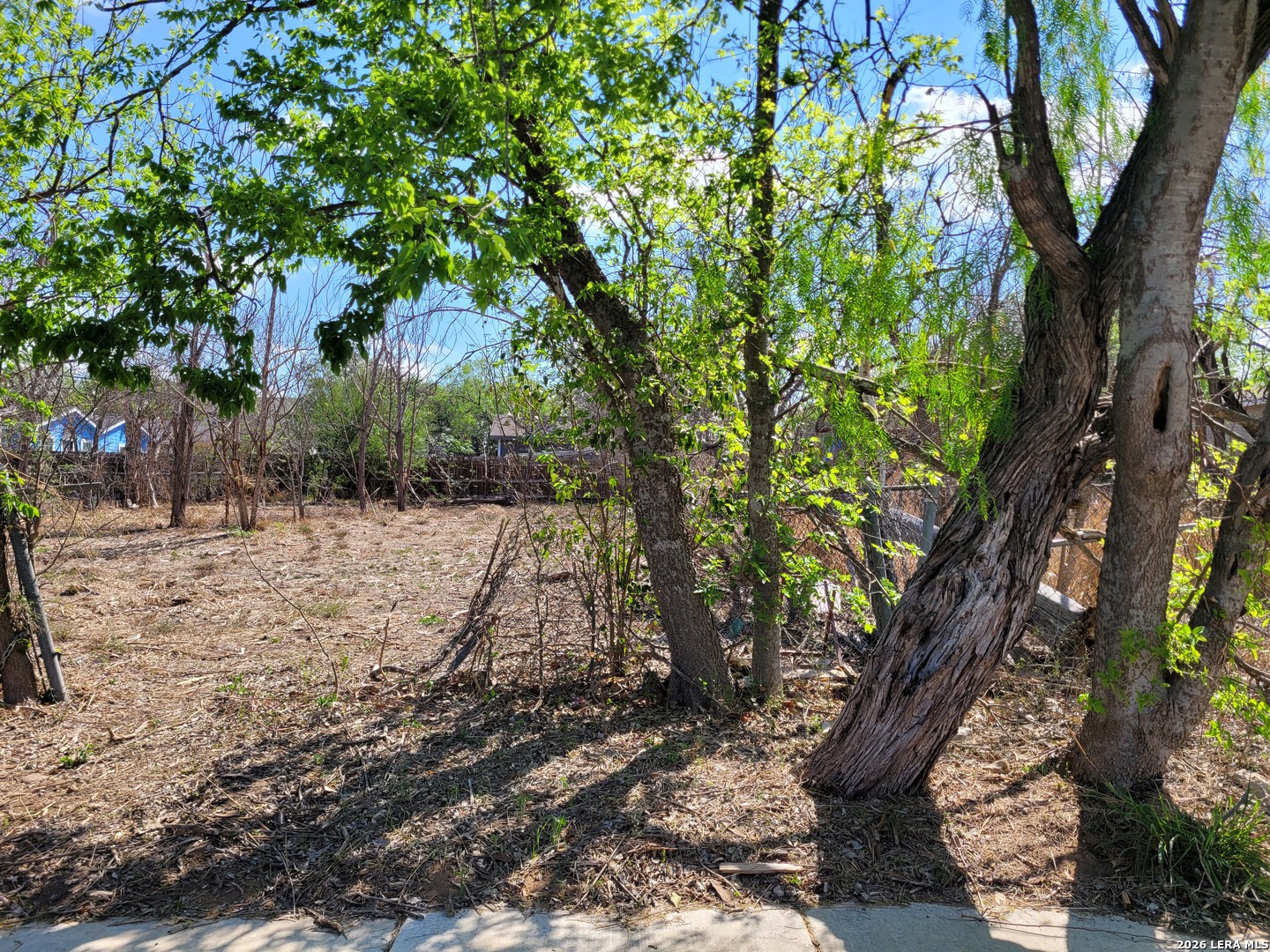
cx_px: 635
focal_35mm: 26
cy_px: 476
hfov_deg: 67.3
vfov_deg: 53.1
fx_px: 954
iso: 40
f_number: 1.8
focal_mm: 5.4
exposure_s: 1/1632
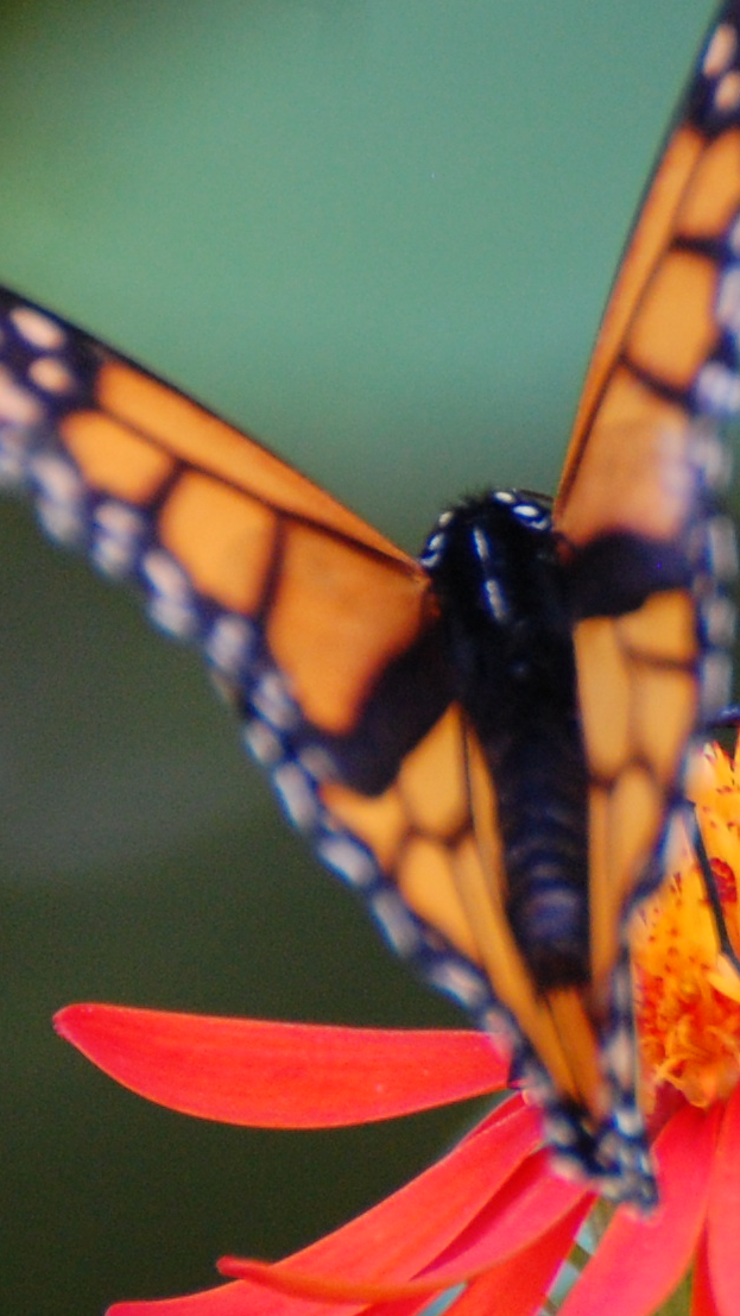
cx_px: 102
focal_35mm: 1280
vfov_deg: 1.7
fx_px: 44634
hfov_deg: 0.9
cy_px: 743
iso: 800
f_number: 5.6
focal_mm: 300
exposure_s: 1/250
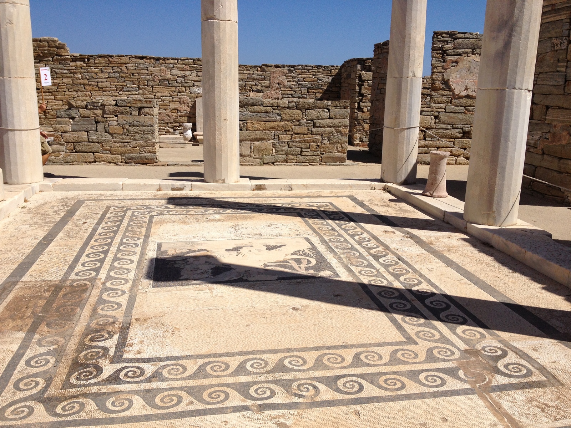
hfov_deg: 52.6
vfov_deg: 40.7
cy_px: 214
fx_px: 577
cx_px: 286
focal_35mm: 35
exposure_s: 1/3460
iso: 50
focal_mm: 4.28
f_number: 2.4
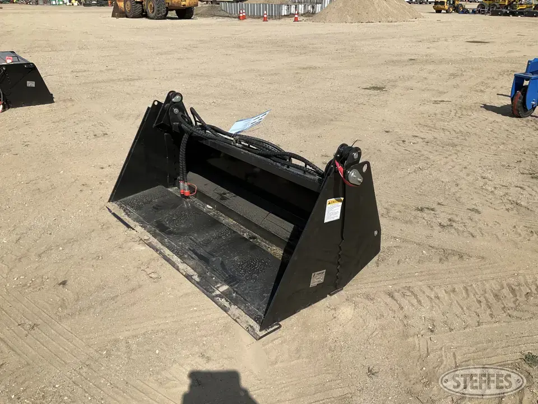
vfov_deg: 48.2
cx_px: 269
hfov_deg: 61.7
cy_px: 202
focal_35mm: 29
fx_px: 451
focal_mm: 3
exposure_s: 1/2959
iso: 25
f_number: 1.8
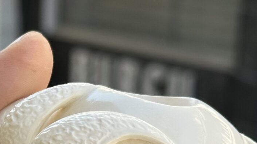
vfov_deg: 6.2
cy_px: 246
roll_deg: -0.2
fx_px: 1301
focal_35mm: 191
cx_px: -83
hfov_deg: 11.0
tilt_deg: -17.3
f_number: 1.78
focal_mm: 6.86
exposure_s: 1/552
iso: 64
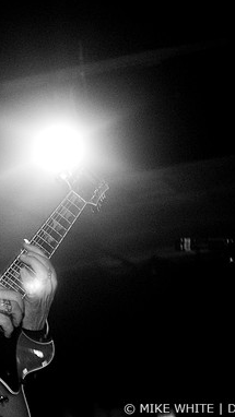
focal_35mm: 105
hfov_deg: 11.5
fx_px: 1163
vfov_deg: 20.4
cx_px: 50
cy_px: 207
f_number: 2.8
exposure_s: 1/30
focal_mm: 44
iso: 800
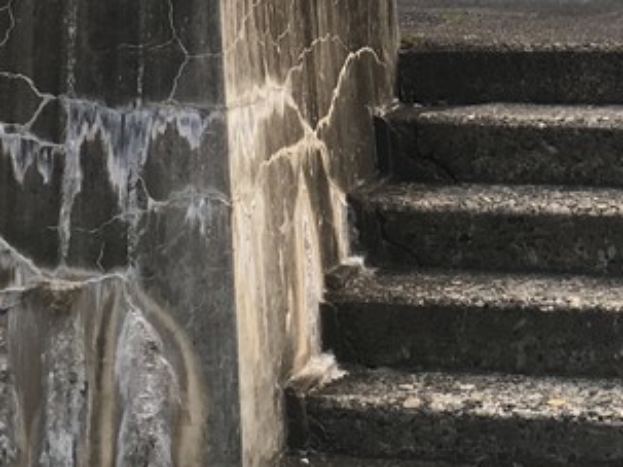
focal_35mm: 115
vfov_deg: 12.2
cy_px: -265
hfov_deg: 16.9
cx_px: 551
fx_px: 2069
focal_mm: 4.15
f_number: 2.2
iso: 25
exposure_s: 1/164
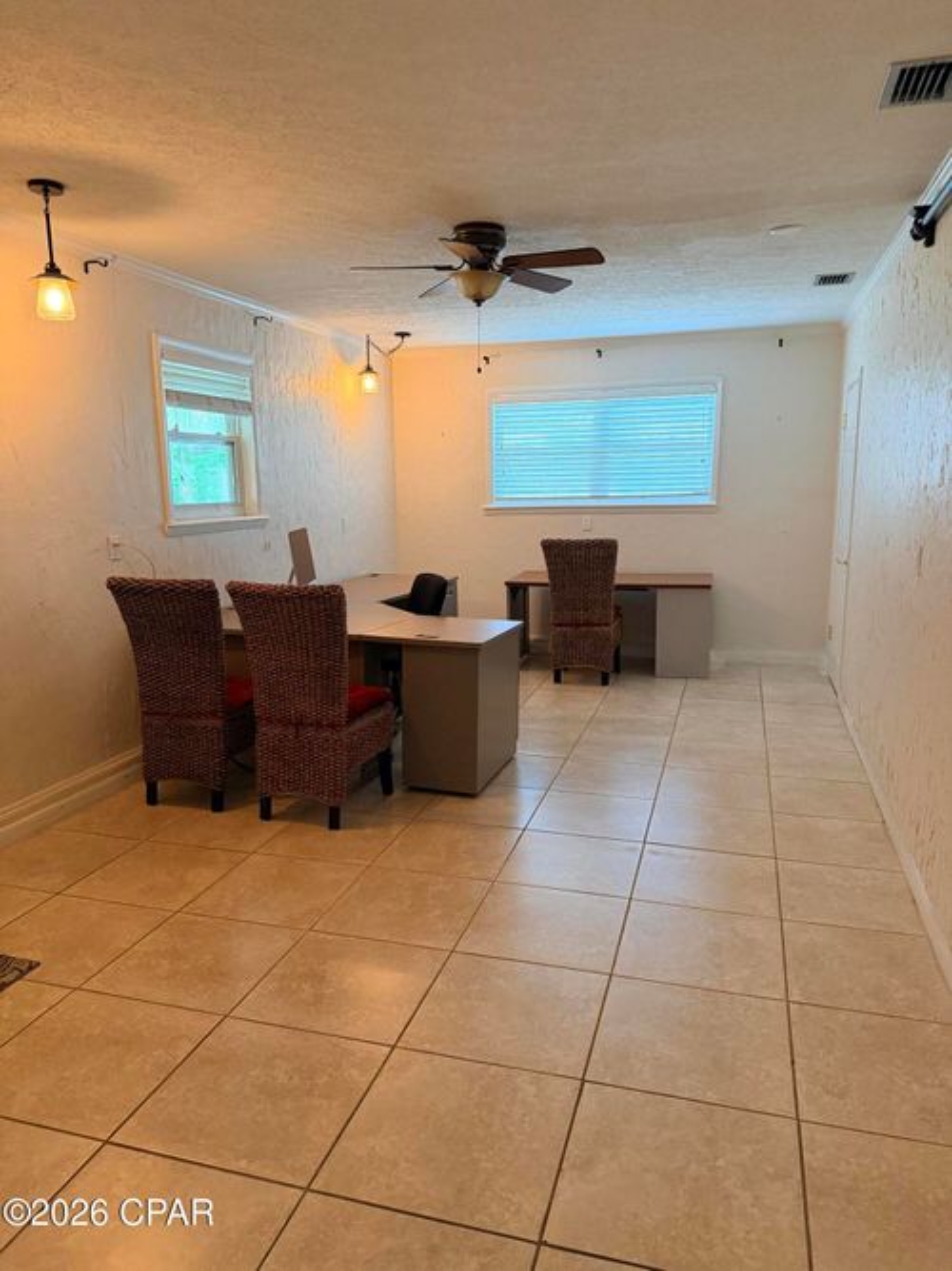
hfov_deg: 56.8
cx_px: 476
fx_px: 880
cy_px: 636
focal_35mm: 24
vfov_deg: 71.6
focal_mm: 6.76
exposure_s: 1/60
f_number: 1.78
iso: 500
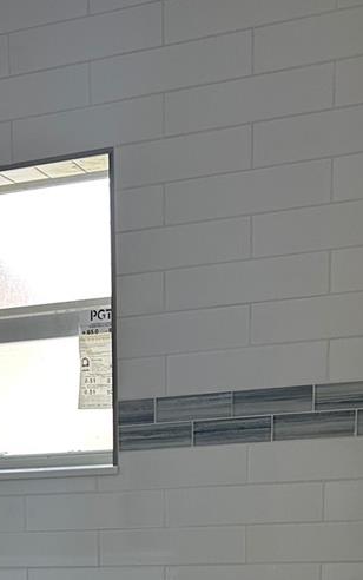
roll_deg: +2.4
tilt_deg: -11.9
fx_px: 980
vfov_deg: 28.6
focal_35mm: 62
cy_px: 697
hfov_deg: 20.3
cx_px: -7
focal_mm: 6.86
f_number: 1.78
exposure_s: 1/86
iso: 250
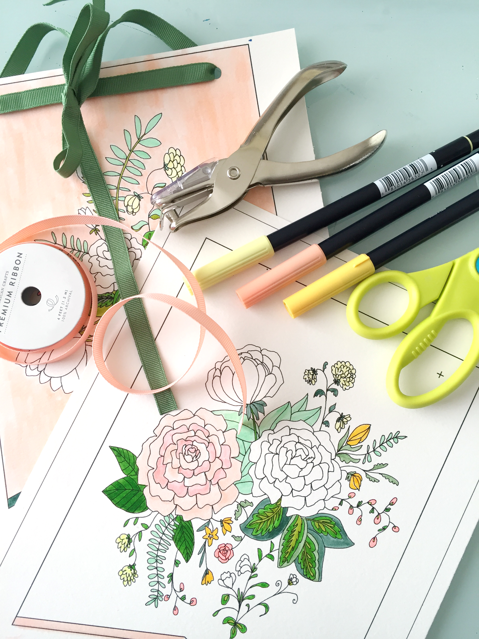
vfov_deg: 61.7
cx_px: 240
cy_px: 320
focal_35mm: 29
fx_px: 535
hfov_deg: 48.2
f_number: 2.2
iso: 32
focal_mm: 4.15
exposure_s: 1/40
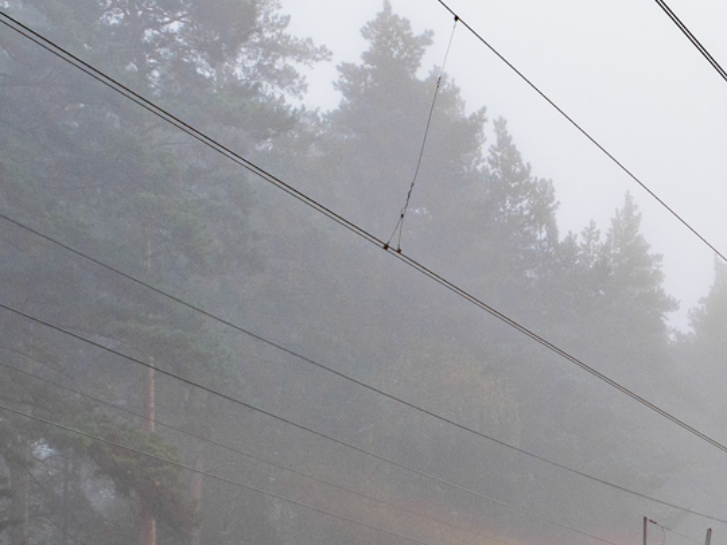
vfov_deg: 17.8
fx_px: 1680
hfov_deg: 22.8
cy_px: 583
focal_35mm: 80
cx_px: 832
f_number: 6.3
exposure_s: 1/200
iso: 400
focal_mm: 20
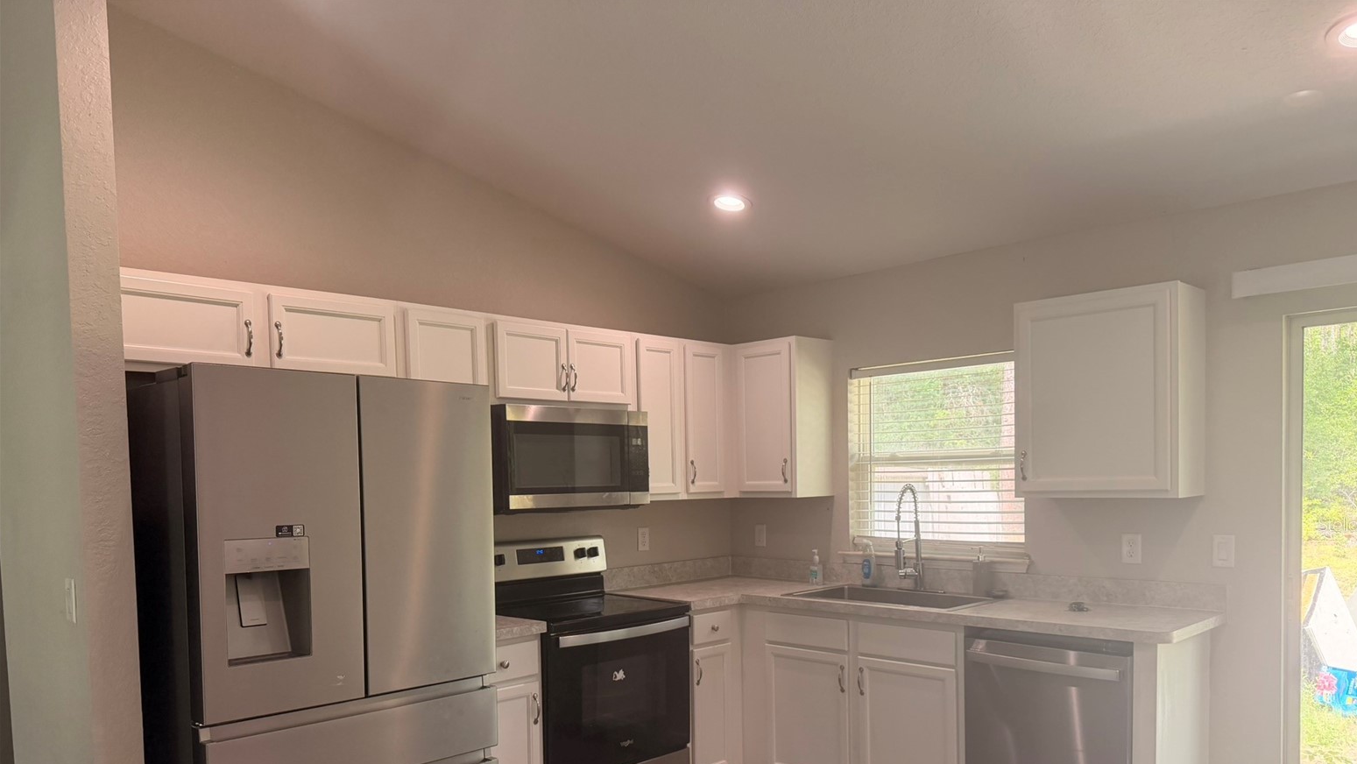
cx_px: 700
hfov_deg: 69.8
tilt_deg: -3.4
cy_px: 524
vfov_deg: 42.2
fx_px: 972
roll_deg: +1.5
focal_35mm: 27
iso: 200
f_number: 1.78
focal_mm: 6.76
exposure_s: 1/170
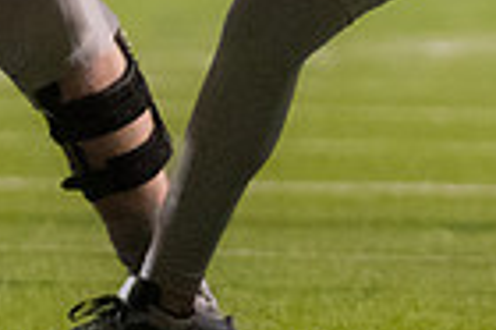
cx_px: 480
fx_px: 11257
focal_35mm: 818
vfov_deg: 1.7
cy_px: 96
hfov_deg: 2.5
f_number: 2.8
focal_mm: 123
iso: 6400
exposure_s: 1/1250
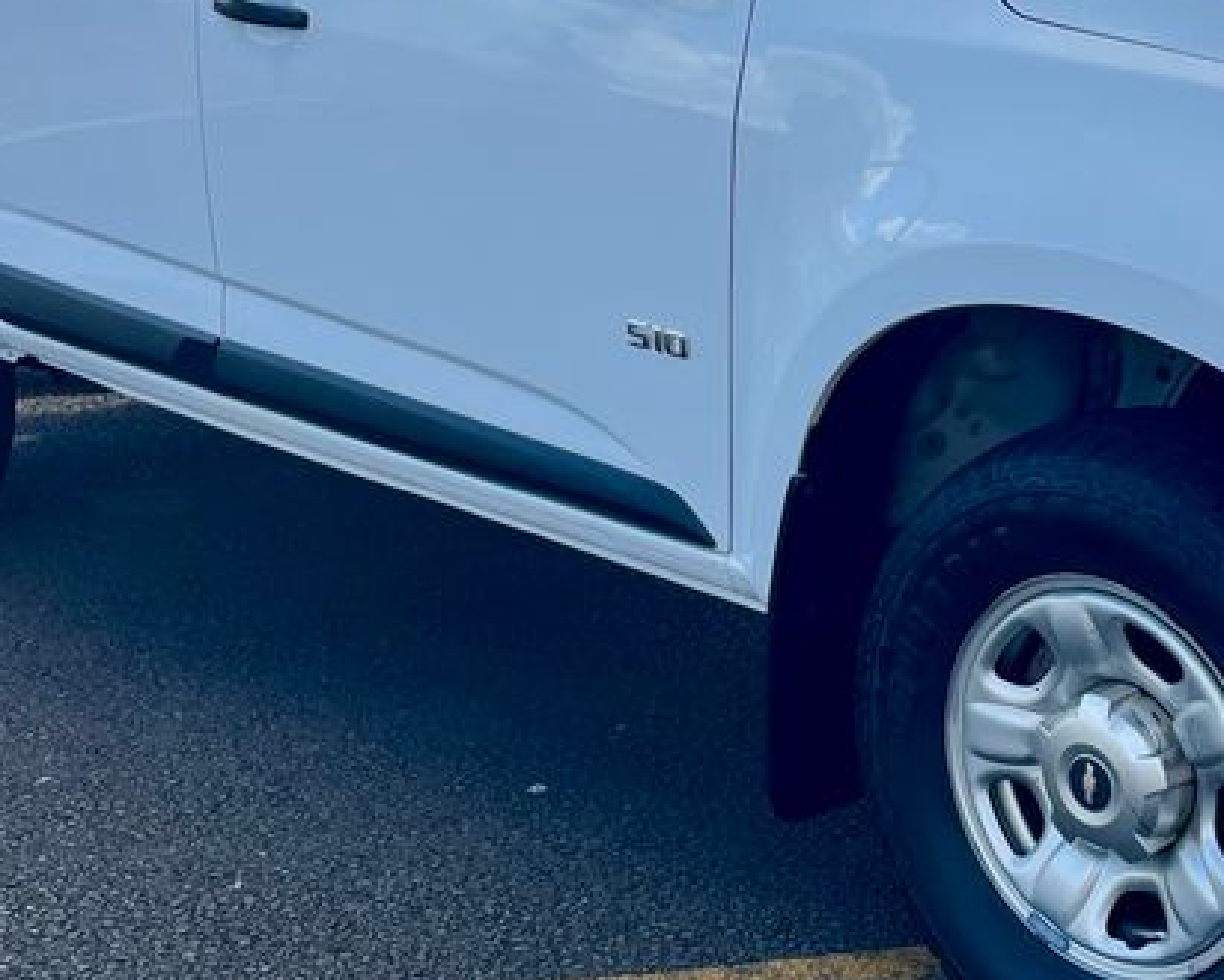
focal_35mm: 50
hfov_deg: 35.9
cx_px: 1004
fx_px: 1812
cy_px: 265
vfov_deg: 29.9
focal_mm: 5.1
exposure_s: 1/2410
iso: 50
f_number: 1.6
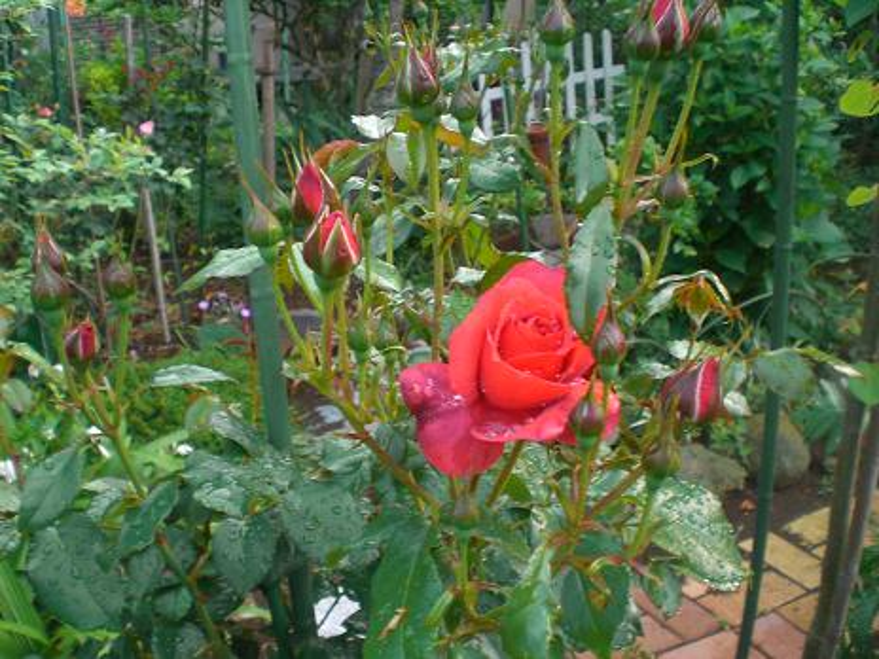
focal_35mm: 38
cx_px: 440
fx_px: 965
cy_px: 330
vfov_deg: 37.7
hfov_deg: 49.0
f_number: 3.1
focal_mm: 6.3
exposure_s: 1/100
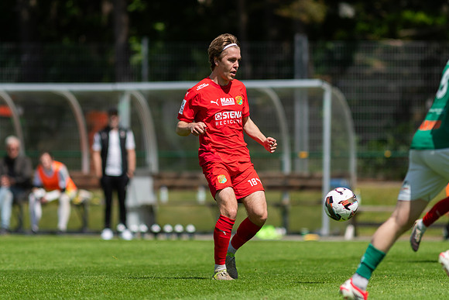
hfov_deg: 4.6
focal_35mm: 450
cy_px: 150
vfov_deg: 3.1
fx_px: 5614
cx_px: 224
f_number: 3.2
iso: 125
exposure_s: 1/2500
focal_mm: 300
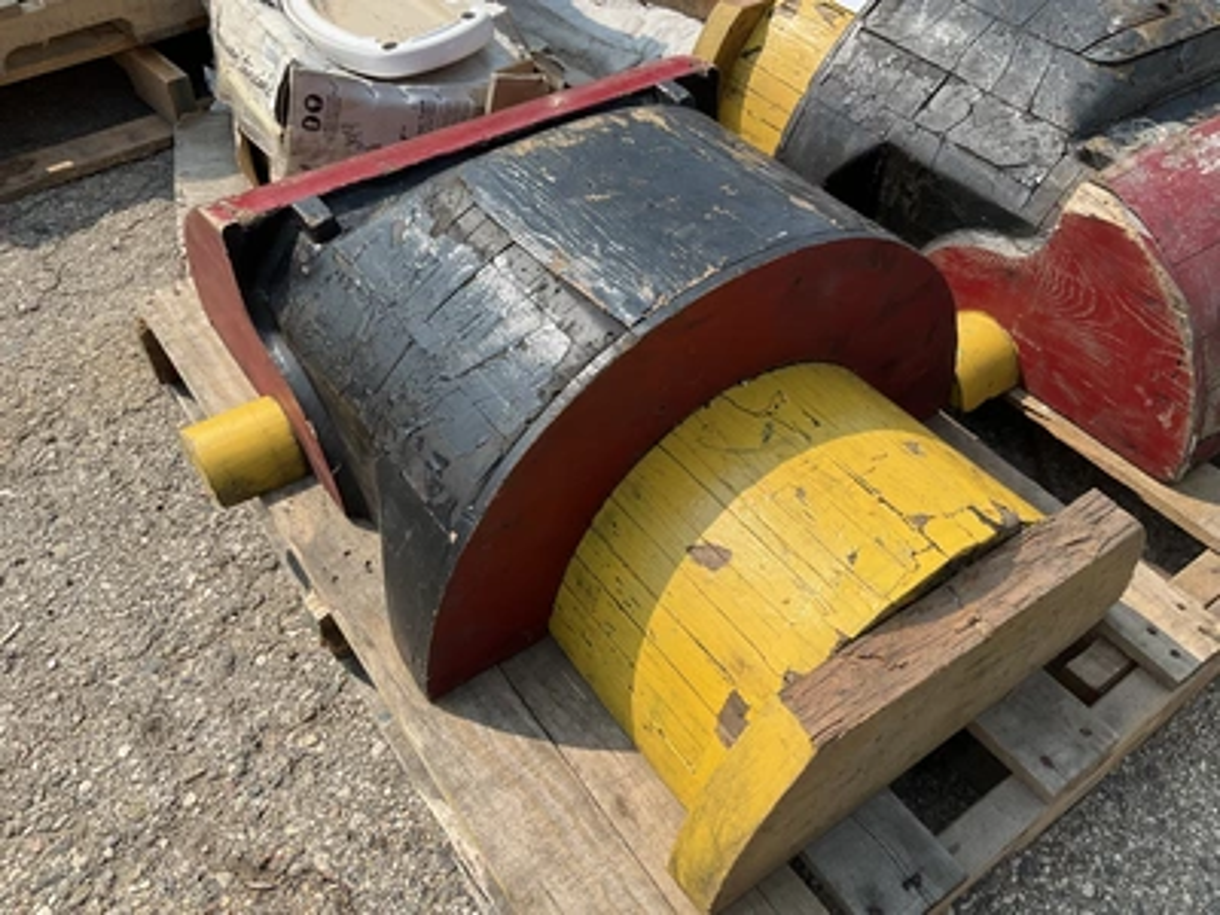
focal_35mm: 29
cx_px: 610
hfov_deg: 61.7
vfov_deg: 48.2
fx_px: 1022
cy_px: 458
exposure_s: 1/1534
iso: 25
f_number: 1.8
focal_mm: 3
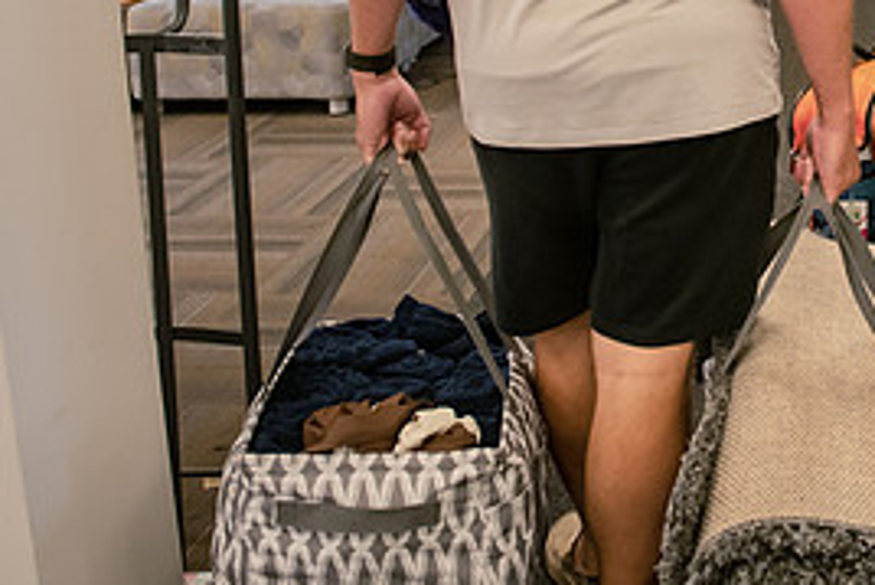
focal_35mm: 52
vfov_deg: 24.6
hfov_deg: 35.1
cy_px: -21
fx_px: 1265
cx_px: 842
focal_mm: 24
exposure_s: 1/250
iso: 3200
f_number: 4.5
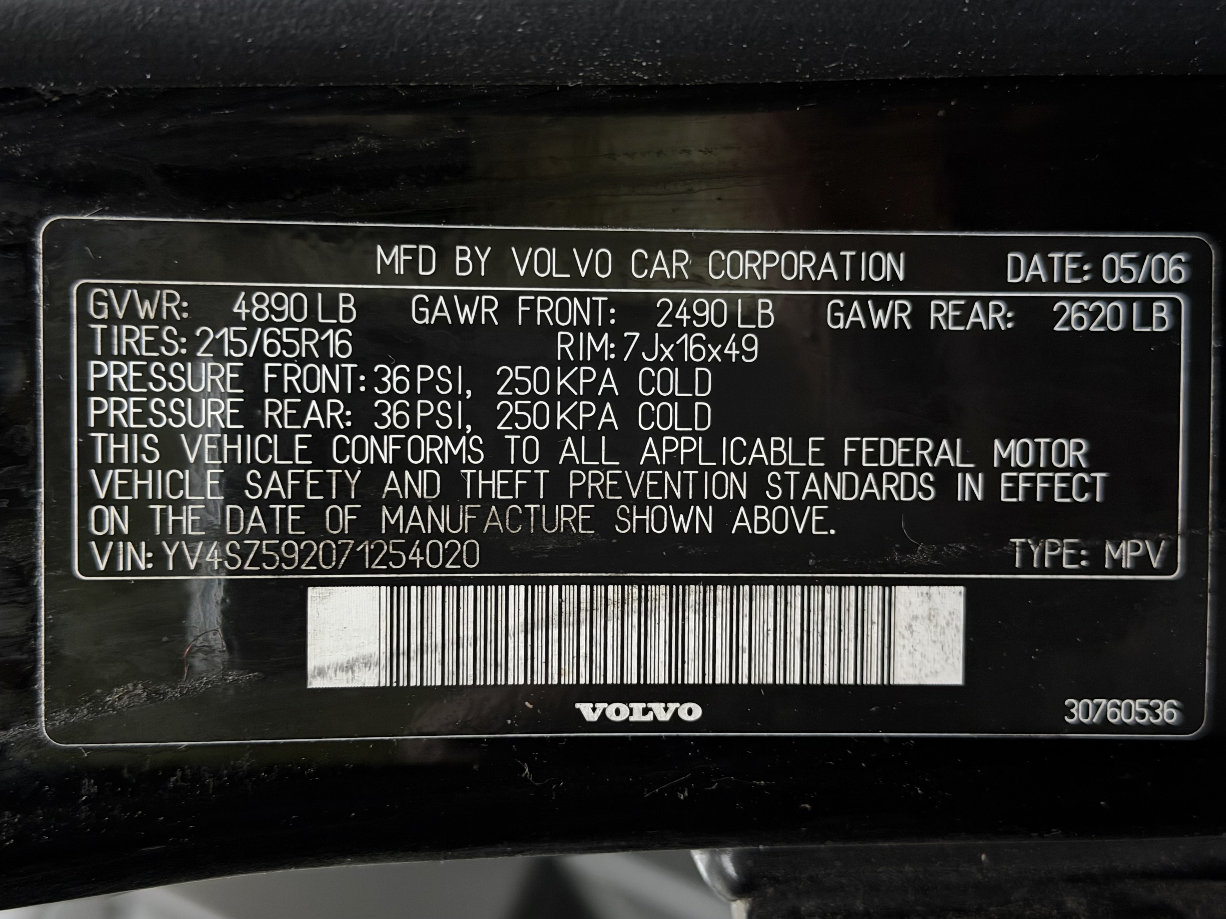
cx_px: 613
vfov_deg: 30.3
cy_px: 460
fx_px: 1700
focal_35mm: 48
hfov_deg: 39.7
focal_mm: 6.76
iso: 800
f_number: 1.78
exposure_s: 1/18
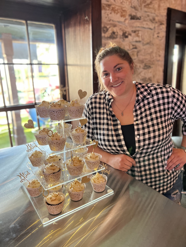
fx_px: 186
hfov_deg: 53.1
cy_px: 124
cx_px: 93
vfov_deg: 67.3
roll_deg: +2.7
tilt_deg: -15.1
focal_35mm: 26
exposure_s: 1/60
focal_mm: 5.7
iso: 400
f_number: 1.5
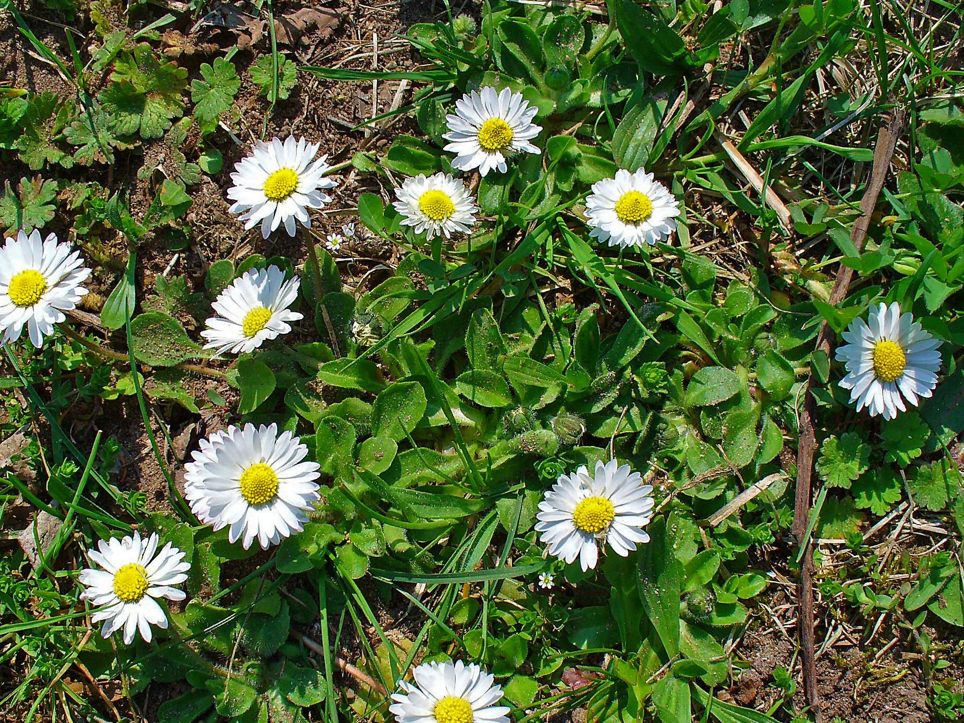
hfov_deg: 41.2
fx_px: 1281
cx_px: 470
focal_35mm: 46
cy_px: 434
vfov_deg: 31.4
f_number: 5.6
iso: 64
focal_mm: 6.1
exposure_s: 1/320
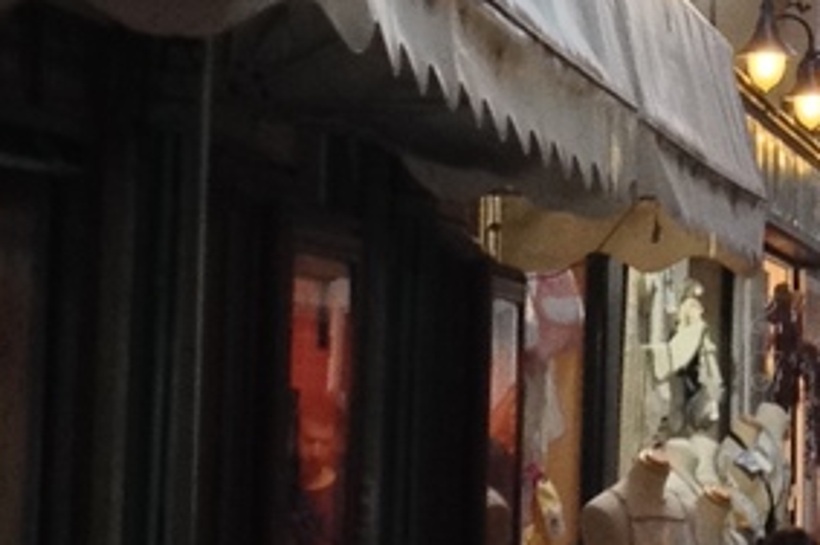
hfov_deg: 9.9
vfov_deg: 6.6
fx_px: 4687
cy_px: -258
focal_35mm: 206
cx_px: 826
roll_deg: +0.9
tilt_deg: +7.9
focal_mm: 4.28
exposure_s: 1/120
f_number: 2.4
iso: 80
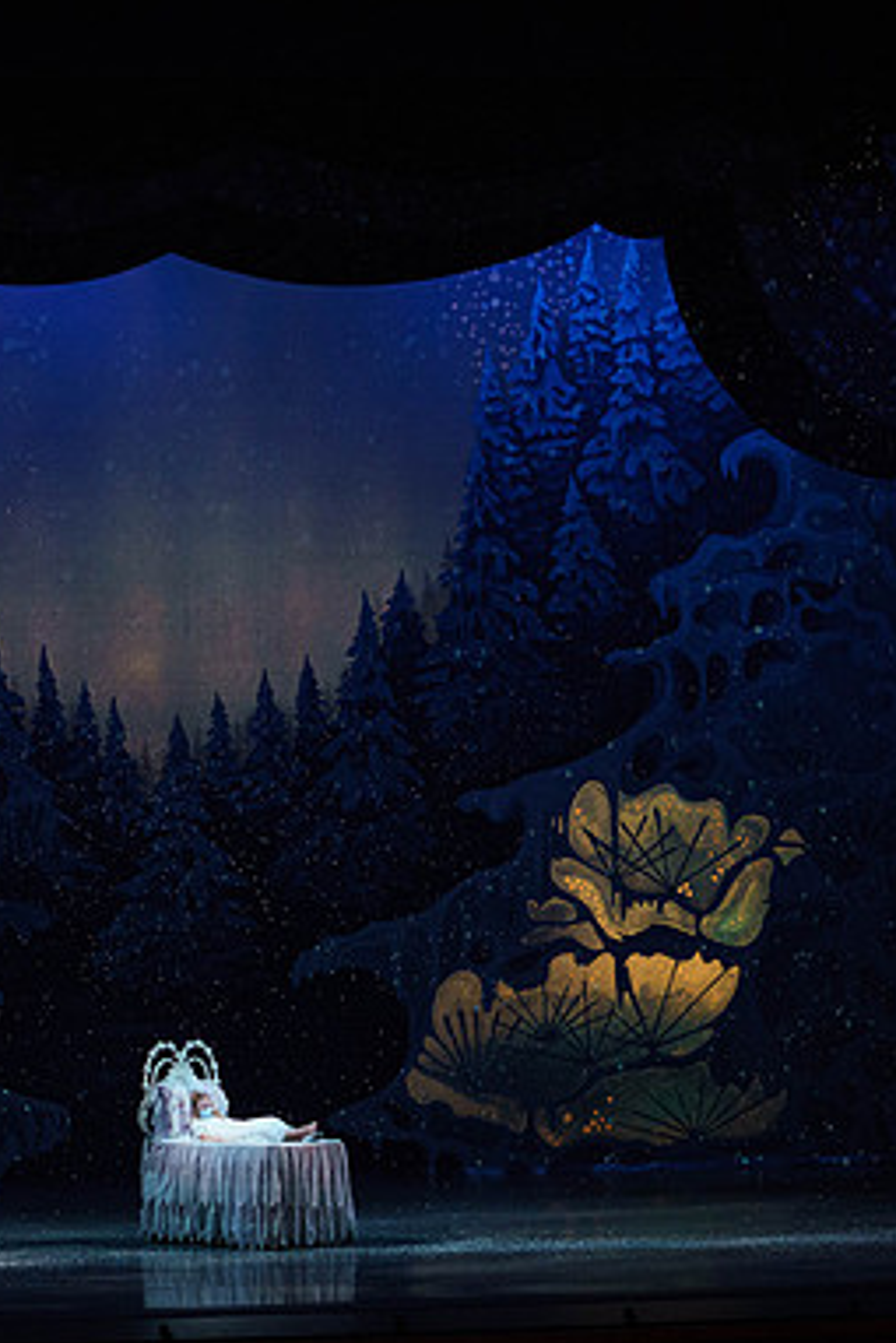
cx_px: 151
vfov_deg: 16.3
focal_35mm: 126
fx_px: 4699
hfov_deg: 10.8
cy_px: 673
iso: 5000
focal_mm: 83
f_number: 3.5
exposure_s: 1/320
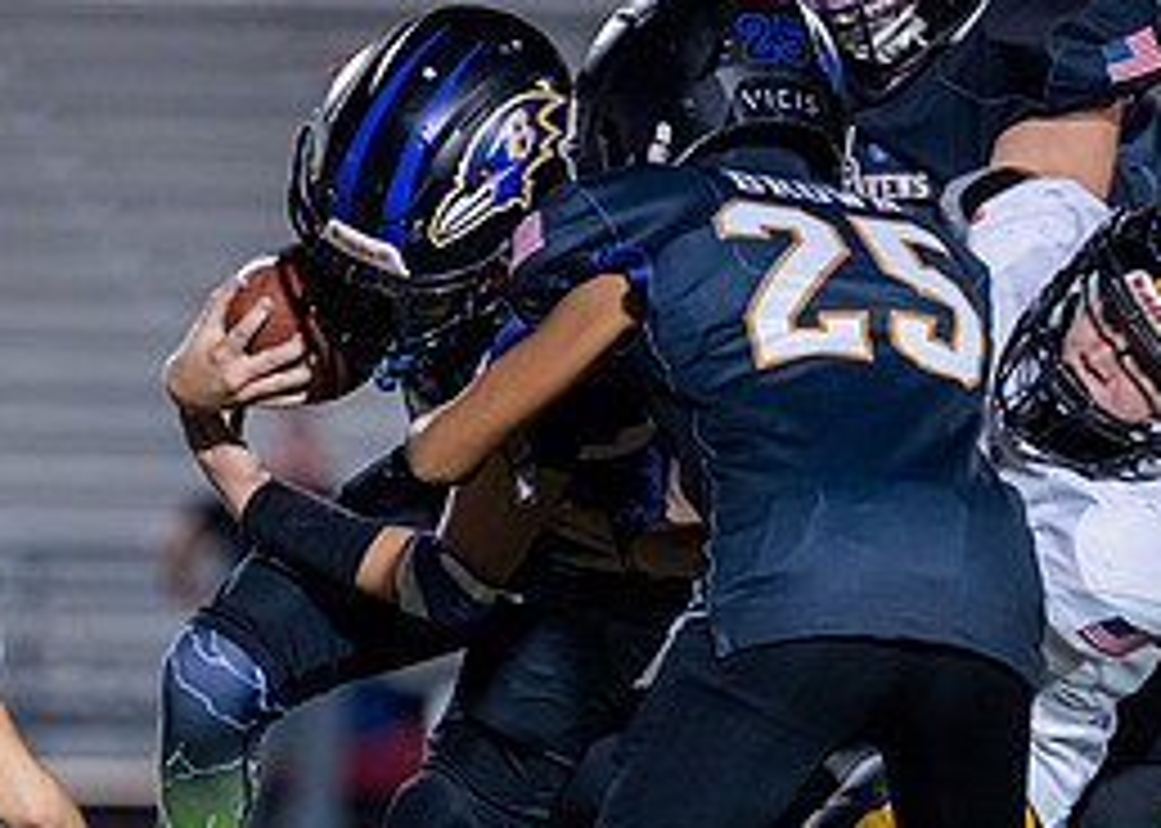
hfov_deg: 3.9
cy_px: 449
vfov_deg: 2.8
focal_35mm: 513
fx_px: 16906
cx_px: 231
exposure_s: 1/1000
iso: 2500
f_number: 2.8
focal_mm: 191
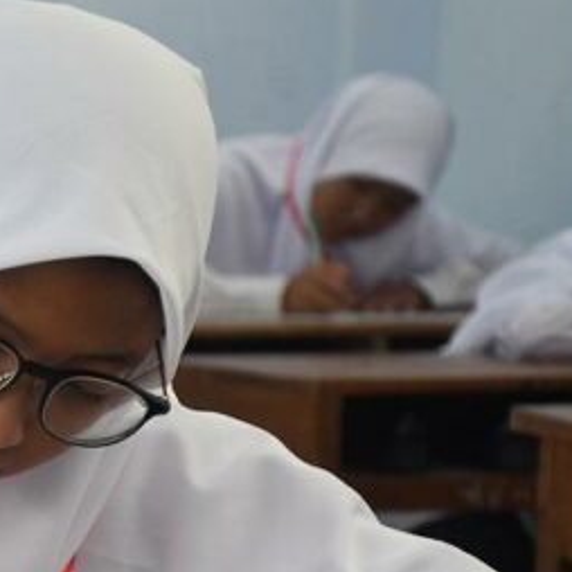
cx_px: -236
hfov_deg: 7.5
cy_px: 412
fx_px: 4319
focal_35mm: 231
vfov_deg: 7.6
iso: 800
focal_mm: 60
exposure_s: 1/100
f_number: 5
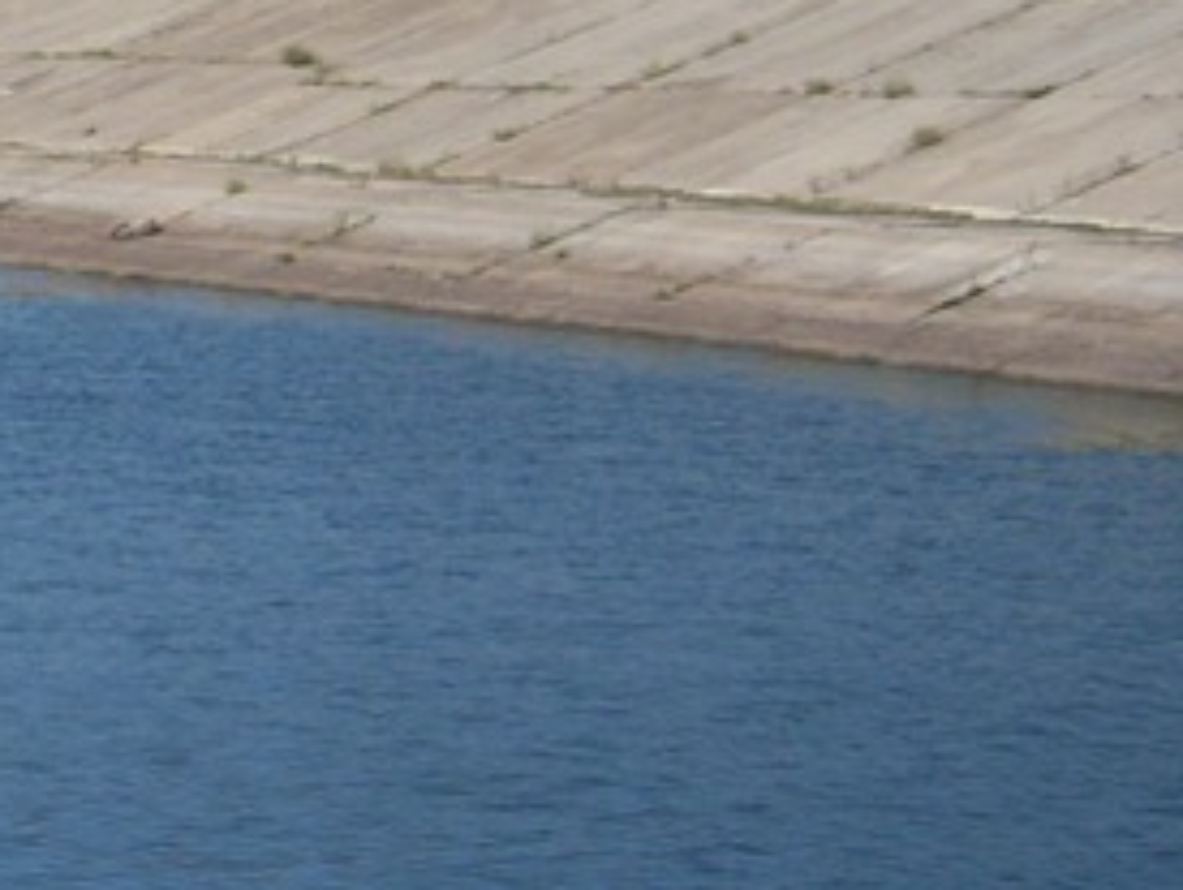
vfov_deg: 23.9
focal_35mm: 61
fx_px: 2087
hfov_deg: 31.6
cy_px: 606
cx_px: 495
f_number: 5.6
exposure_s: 1/640
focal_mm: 8.9
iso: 80
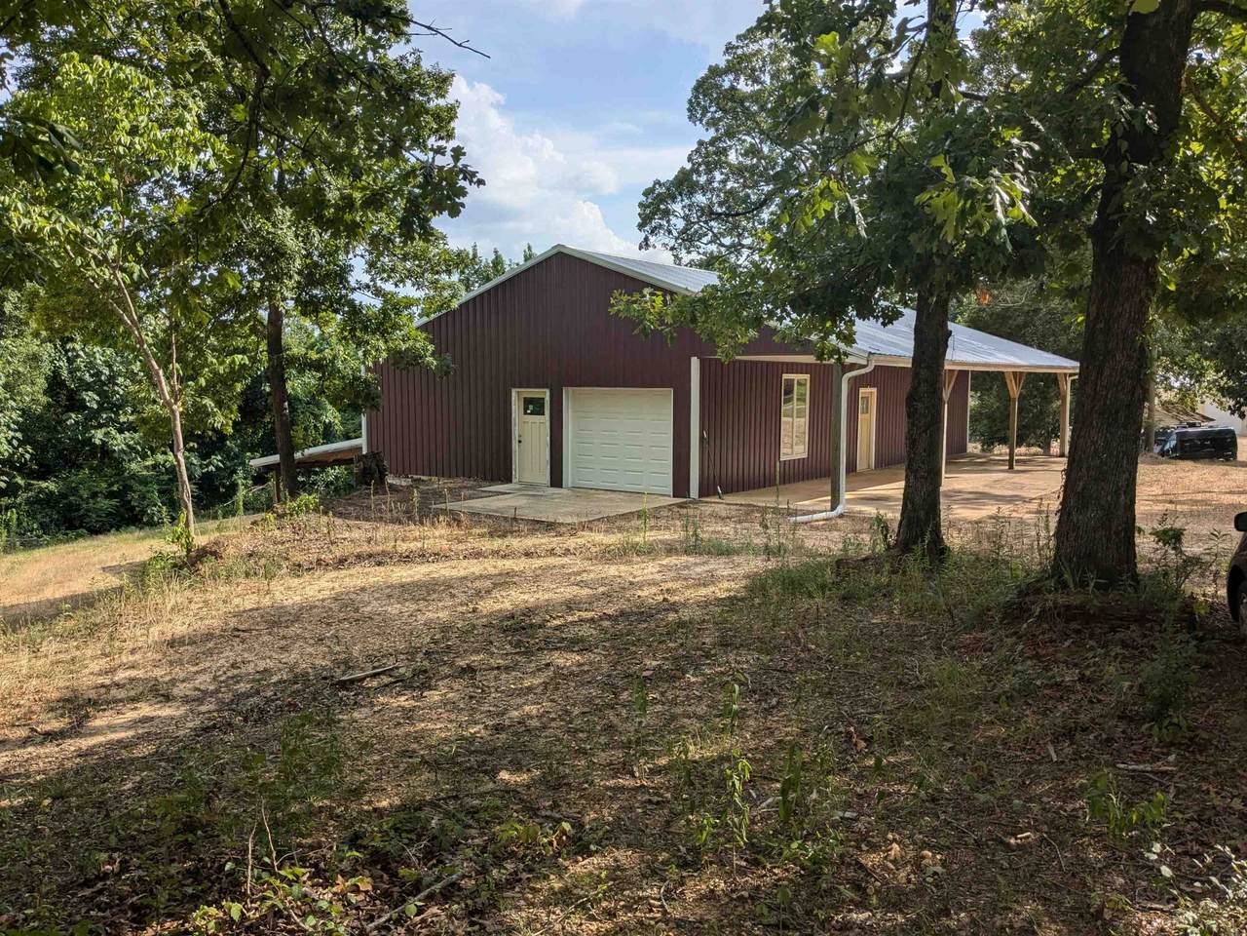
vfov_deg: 51.4
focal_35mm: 27
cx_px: 624
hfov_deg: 65.3
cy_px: 468
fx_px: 973
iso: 54
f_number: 1.73
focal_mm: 4.38
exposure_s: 1/2924
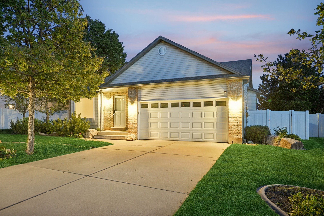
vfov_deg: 55.1
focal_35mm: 23
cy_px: 108
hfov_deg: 76.1
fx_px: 207
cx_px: 162
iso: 400
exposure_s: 2.5
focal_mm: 23
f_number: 8
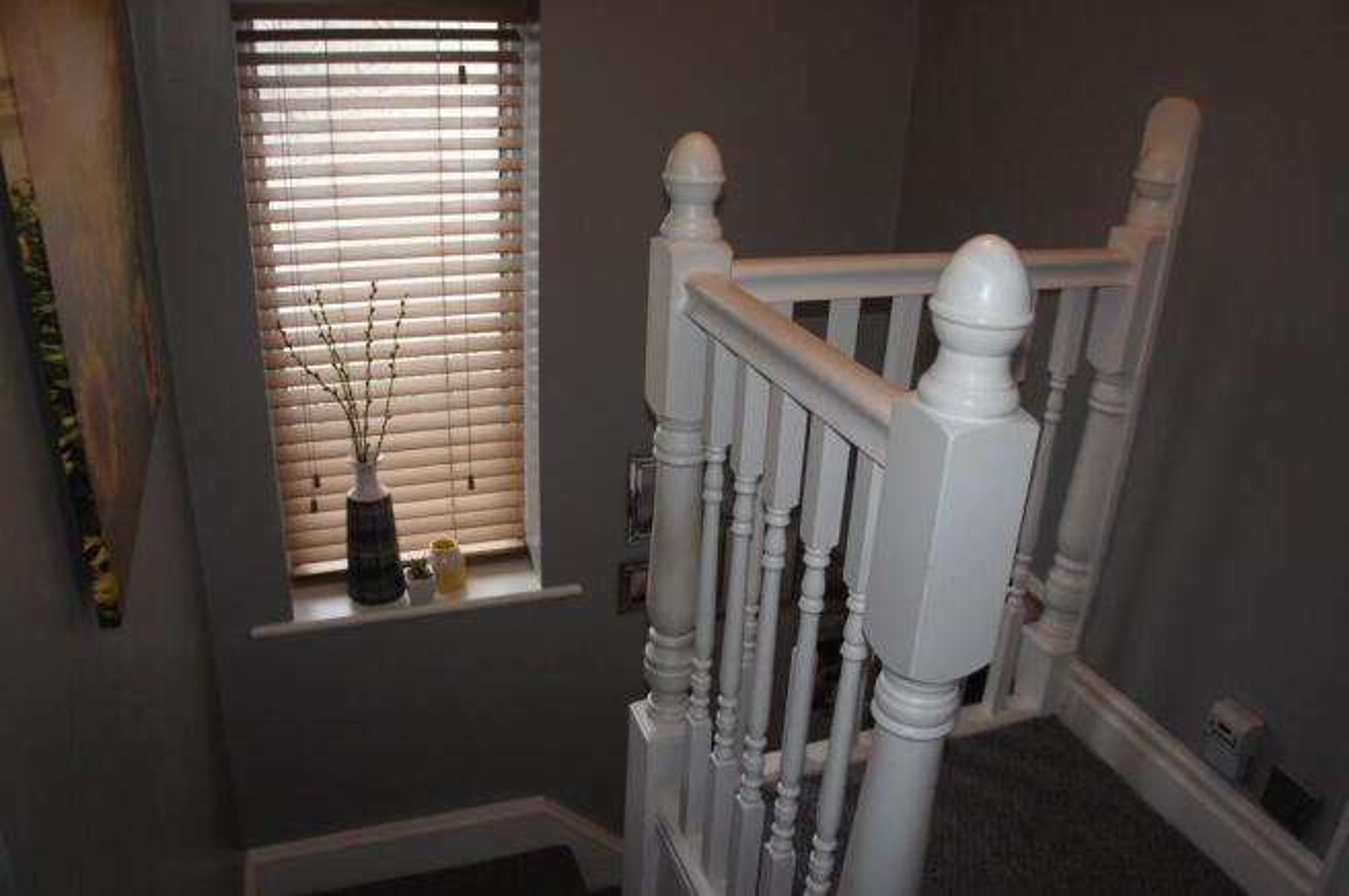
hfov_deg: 67.4
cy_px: 448
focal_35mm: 27
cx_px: 674
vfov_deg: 47.8
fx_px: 1011
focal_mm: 18
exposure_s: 1/60
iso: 500
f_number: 3.5
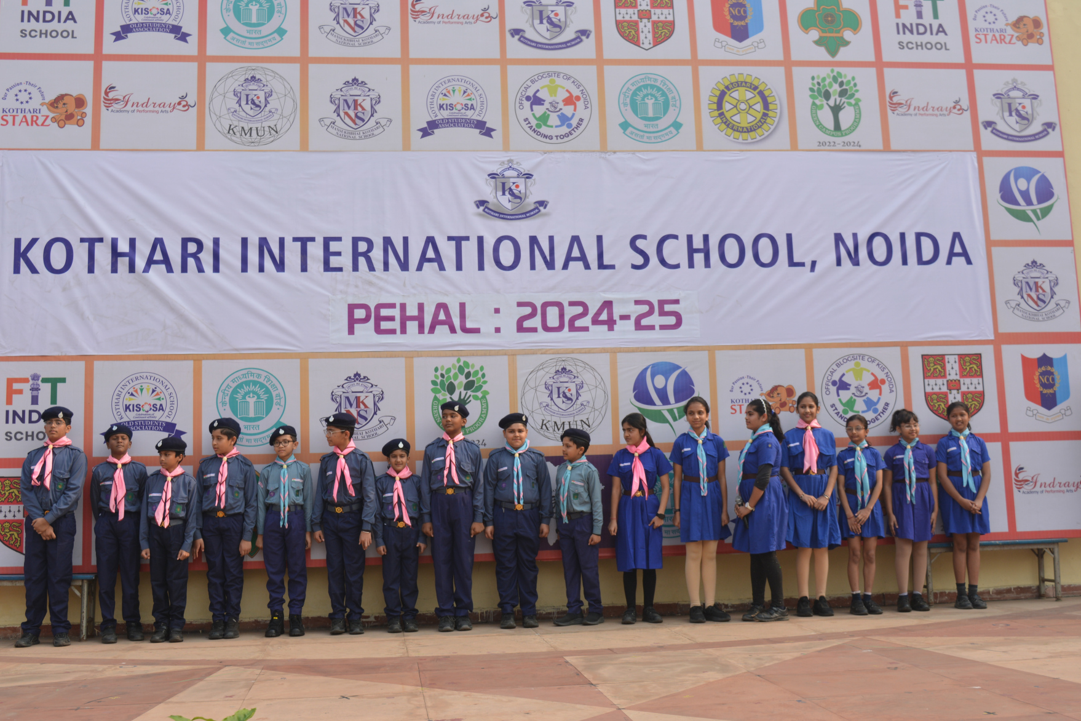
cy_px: 361
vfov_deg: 31.2
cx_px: 541
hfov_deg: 45.4
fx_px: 1291
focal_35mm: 43
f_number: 8
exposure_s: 1/250
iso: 160
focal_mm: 28
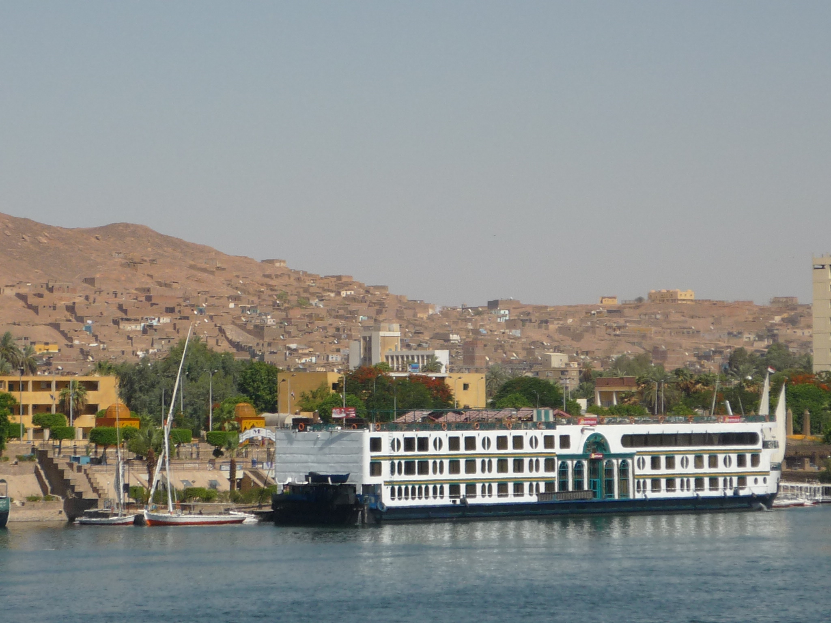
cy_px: 312
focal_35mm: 160
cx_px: 416
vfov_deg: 9.3
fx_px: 3841
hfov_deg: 12.3
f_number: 5.1
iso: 100
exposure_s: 1/800
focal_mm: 16.5
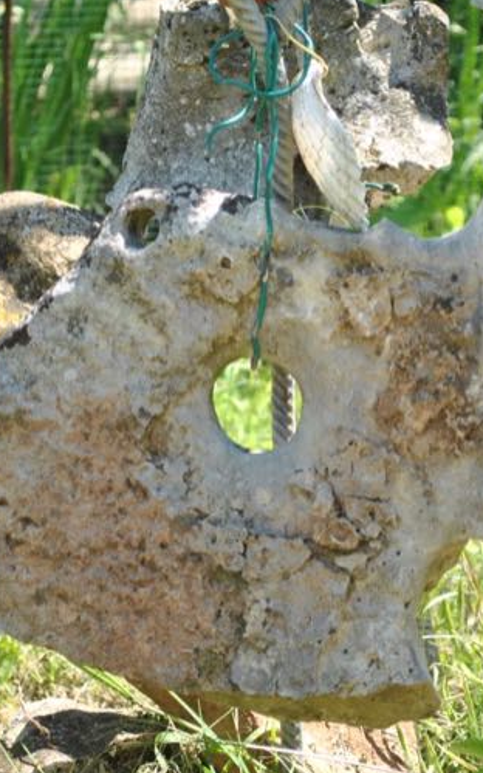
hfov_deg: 9.5
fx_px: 2906
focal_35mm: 138
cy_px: 376
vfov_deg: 15.1
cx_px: 282
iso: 100
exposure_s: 1/125
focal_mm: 50
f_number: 5.6
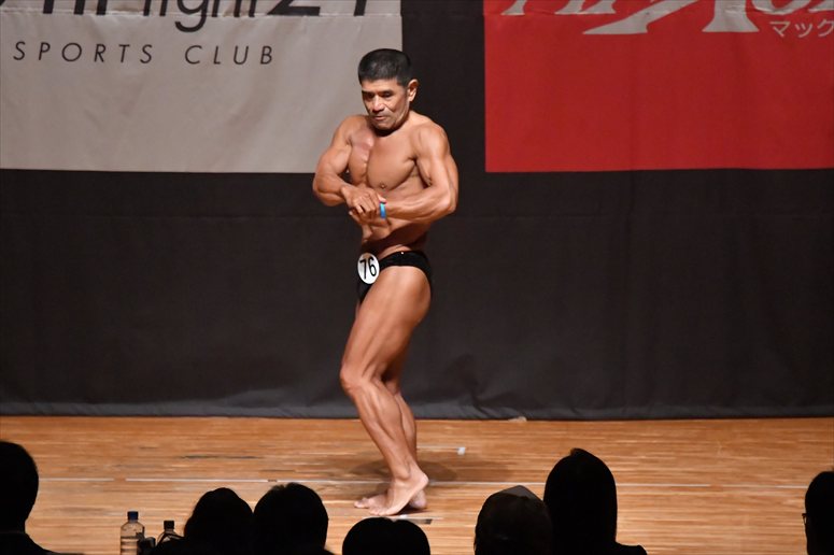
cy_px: 278
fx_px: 6947
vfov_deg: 4.6
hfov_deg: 6.9
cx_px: 417
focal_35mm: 300
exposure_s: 1/400
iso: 10000
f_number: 5.6
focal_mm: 200
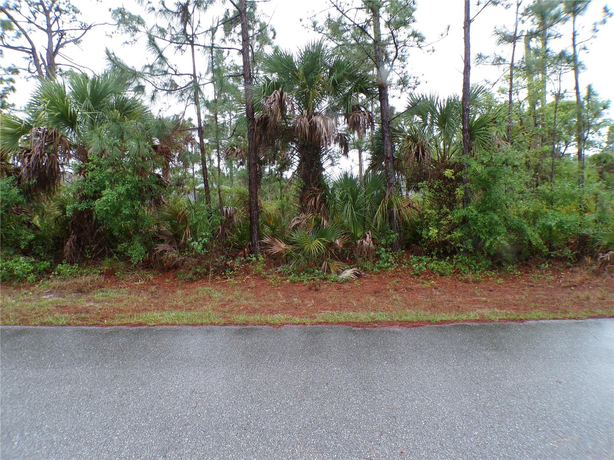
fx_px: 426
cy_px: 230
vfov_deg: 56.8
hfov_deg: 71.6
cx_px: 307
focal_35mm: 24
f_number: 4.4
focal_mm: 4.3
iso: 100
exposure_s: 1/85
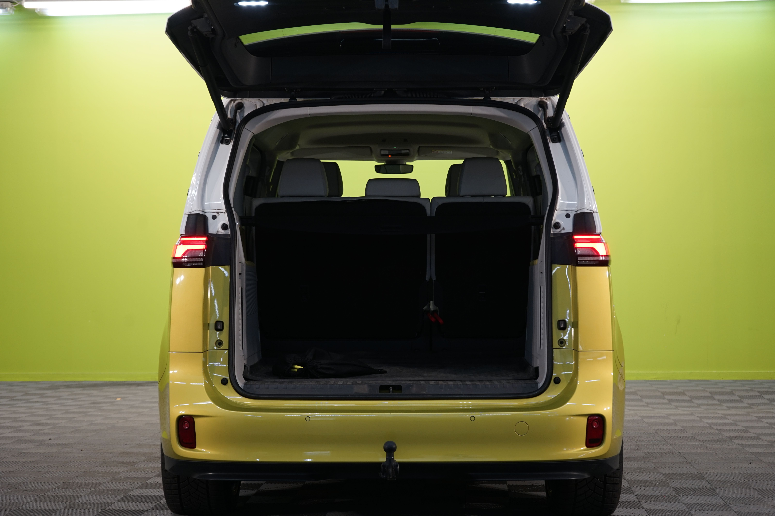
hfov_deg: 30.5
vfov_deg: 20.6
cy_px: 258
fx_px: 1421
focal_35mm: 66
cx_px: 388
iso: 320
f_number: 5.6
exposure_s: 1/25
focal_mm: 66
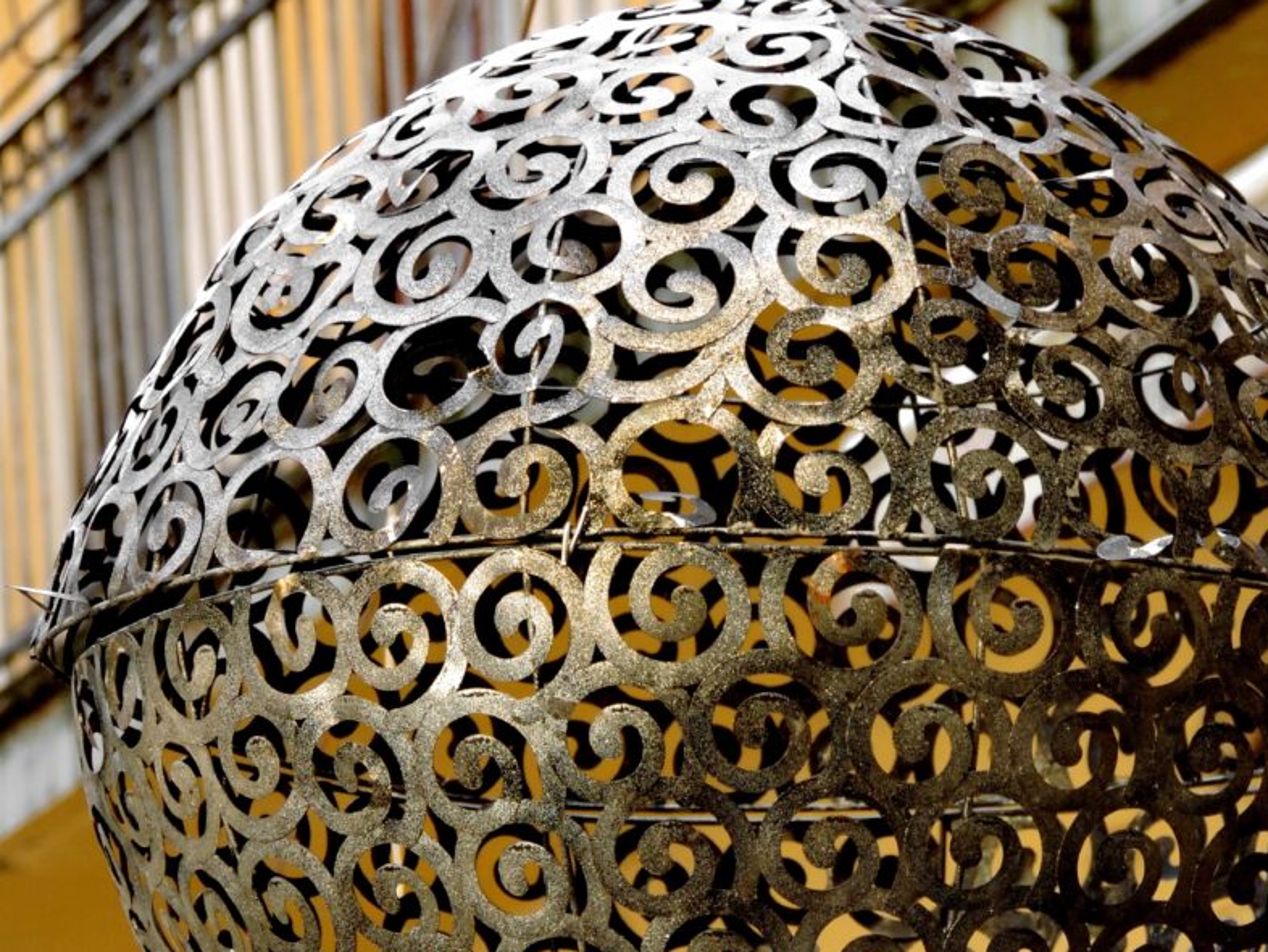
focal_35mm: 293
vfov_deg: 5.1
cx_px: 774
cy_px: 610
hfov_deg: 6.8
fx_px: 10736
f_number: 4.6
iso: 400
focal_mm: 40.1
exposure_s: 1/160
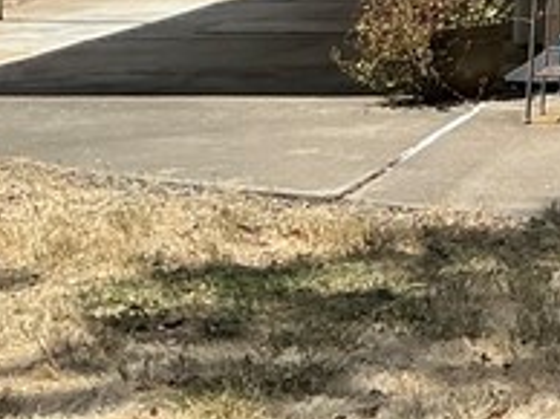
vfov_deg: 9.4
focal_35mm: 148
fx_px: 2391
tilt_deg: +3.2
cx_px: 1215
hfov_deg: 11.6
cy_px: -393
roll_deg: -2.2
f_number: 1.8
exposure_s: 1/1035
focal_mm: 3
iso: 25
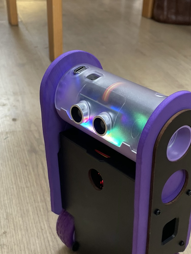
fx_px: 390
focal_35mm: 53
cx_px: 98
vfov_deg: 35.6
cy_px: 181
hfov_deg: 27.5
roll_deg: -3.4
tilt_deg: -34.3
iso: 125
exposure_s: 1/121
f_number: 1.6
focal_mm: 4.2
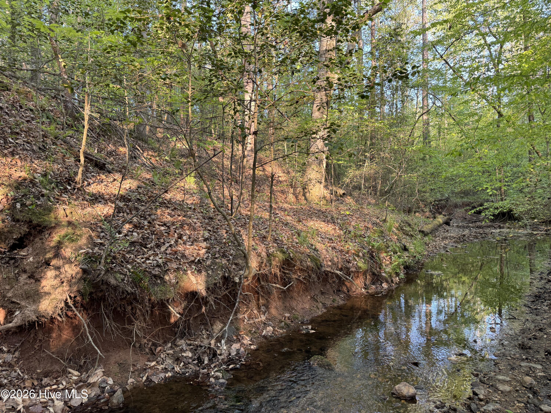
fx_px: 382
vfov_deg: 56.8
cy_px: 206
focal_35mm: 24
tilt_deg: -2.3
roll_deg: +0.8
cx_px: 276
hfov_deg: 71.6
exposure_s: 1/121
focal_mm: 6.76
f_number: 1.78
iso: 125
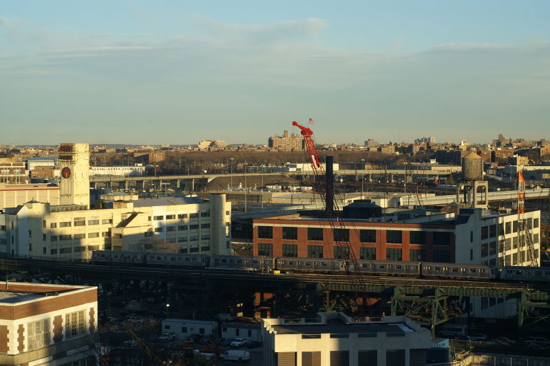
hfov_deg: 27.0
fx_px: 1145
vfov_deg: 18.1
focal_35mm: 75
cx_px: 275
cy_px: 183
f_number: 8
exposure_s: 1/125
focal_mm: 50
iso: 100
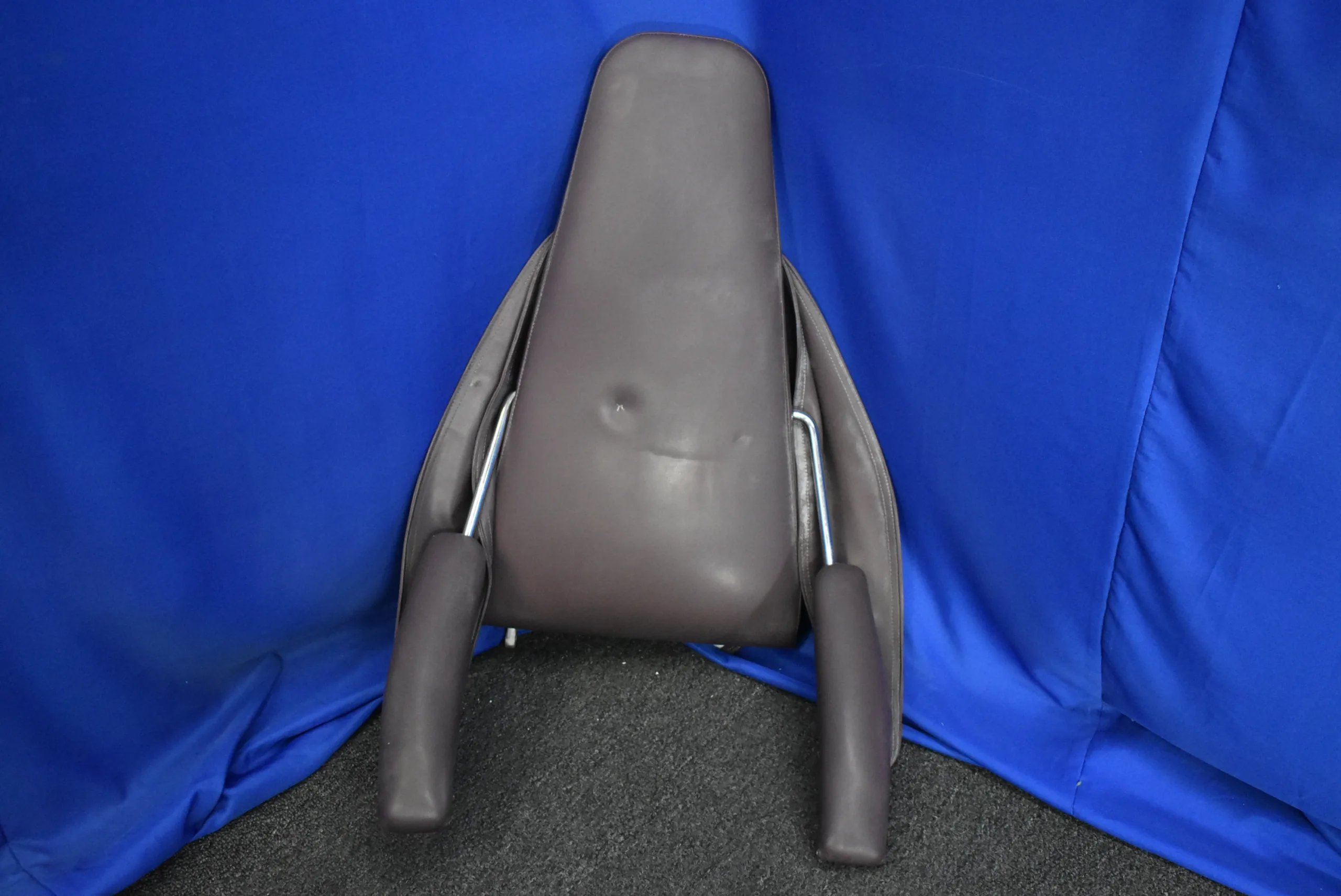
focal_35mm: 36
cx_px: 670
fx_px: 1342
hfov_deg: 53.1
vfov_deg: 36.9
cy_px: 448
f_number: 3.8
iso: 4000
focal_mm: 24
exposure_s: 1/125
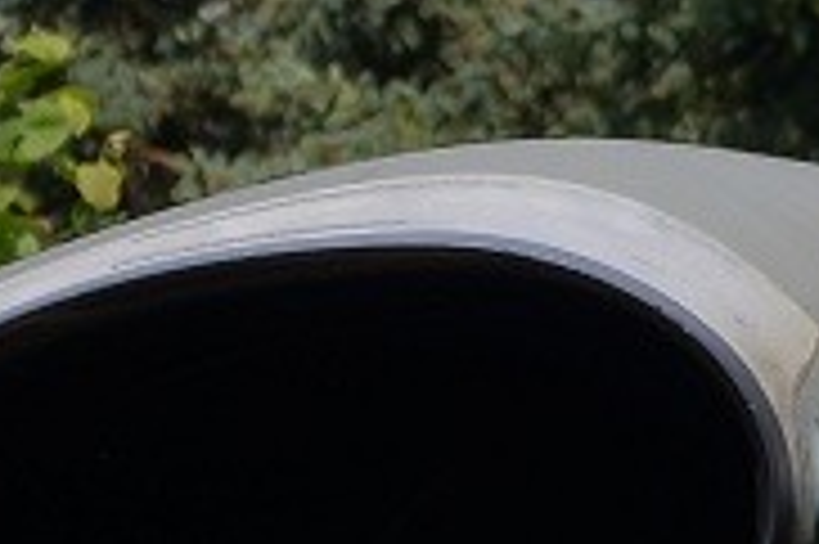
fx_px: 15342
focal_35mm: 675
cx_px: 1750
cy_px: 184
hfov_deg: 3.0
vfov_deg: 2.0
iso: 100
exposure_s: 1/200
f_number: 5.3
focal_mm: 80
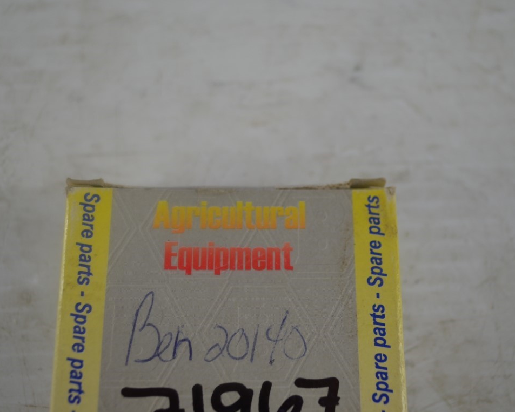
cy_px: 206
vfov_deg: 30.5
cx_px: 282
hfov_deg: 37.6
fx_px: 756
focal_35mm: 50
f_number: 4.5
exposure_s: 1/60
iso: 400
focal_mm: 29
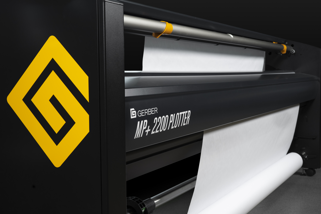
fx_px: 446
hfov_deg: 39.6
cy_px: 107
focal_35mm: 50
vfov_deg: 27.0
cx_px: 160
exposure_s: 1/60
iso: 320
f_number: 9
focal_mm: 50
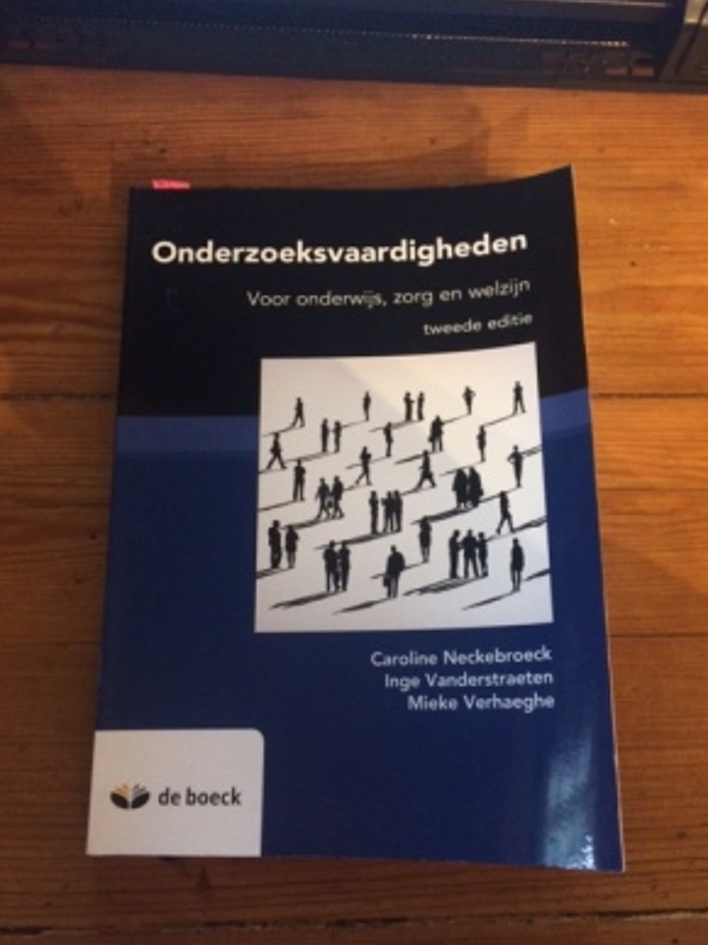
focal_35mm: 30
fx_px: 819
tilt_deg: -75.2
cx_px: 354
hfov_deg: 46.8
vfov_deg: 60.0
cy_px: 479
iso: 320
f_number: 2.2
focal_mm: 4.15
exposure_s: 1/17
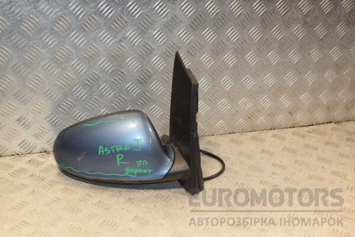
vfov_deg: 28.1
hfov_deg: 41.1
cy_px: 118
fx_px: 473
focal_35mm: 48
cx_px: 178
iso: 800
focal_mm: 32
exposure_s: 1/200
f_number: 5.6
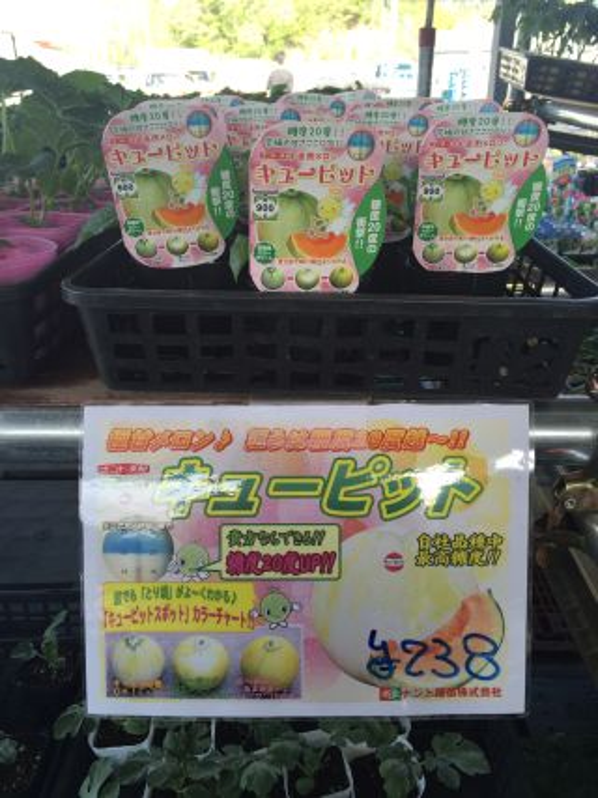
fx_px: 668
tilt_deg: -23.8
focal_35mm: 29
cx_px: 299
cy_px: 399
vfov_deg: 61.7
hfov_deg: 48.2
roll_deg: +0.9
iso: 32
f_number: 2.2
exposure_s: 1/120
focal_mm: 4.15
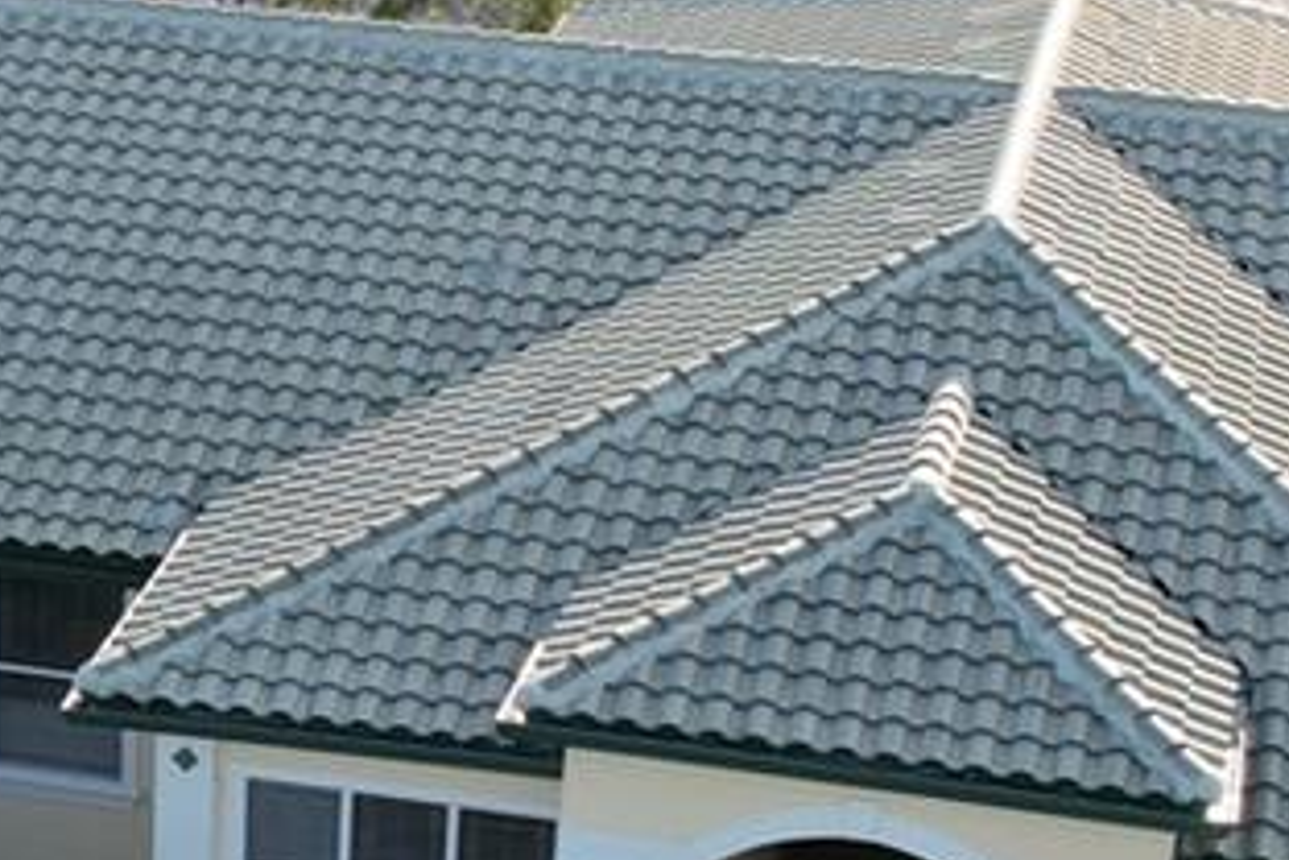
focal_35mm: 113
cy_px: 703
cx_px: -66
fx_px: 4046
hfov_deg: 17.6
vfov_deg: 12.1
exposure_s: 1/725
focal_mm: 8.38
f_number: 2.8
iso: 100
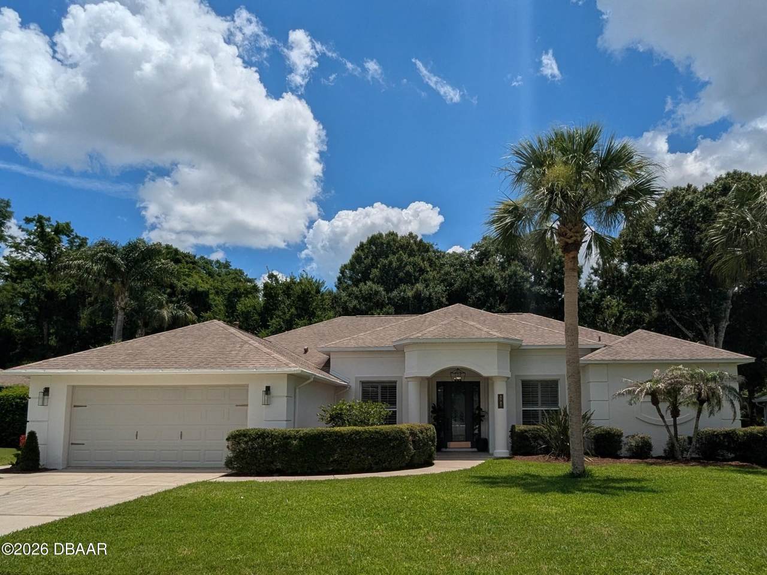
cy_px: 288
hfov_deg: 94.5
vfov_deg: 78.1
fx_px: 355
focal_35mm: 16
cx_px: 384
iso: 43
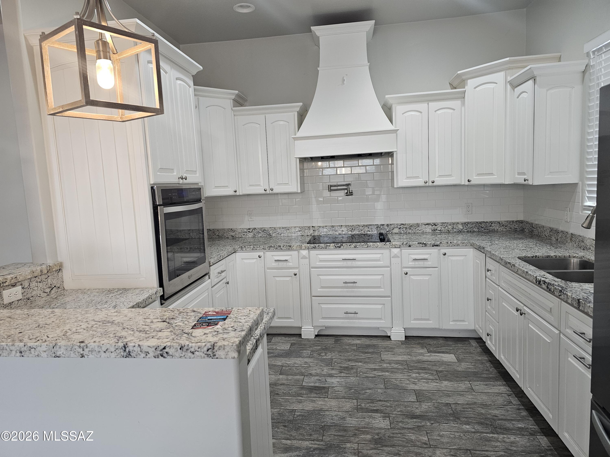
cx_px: 305
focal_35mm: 23
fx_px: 405
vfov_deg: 58.9
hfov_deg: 73.9
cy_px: 228
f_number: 1.7
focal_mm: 6.3
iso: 200
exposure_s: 1/120
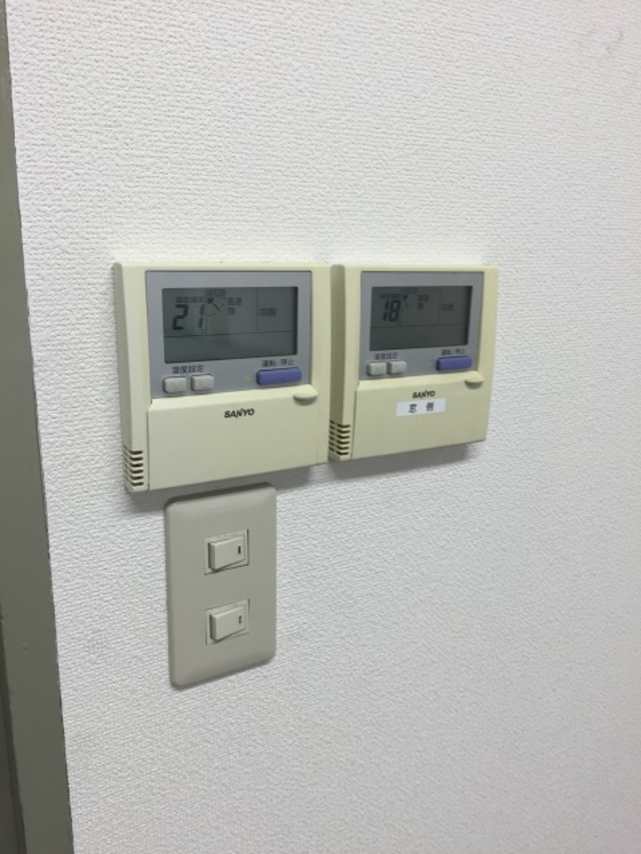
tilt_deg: -12.3
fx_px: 716
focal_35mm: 29
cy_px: 427
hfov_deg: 48.2
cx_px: 320
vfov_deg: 61.7
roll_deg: +0.3
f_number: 2.2
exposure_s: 1/120
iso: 50
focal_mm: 4.15
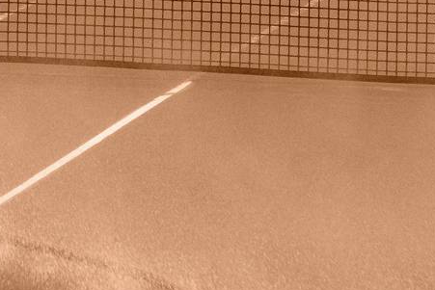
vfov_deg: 3.2
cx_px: 255
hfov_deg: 4.8
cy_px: -46
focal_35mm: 426
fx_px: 5149
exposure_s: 1/420
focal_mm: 80
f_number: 8
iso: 640
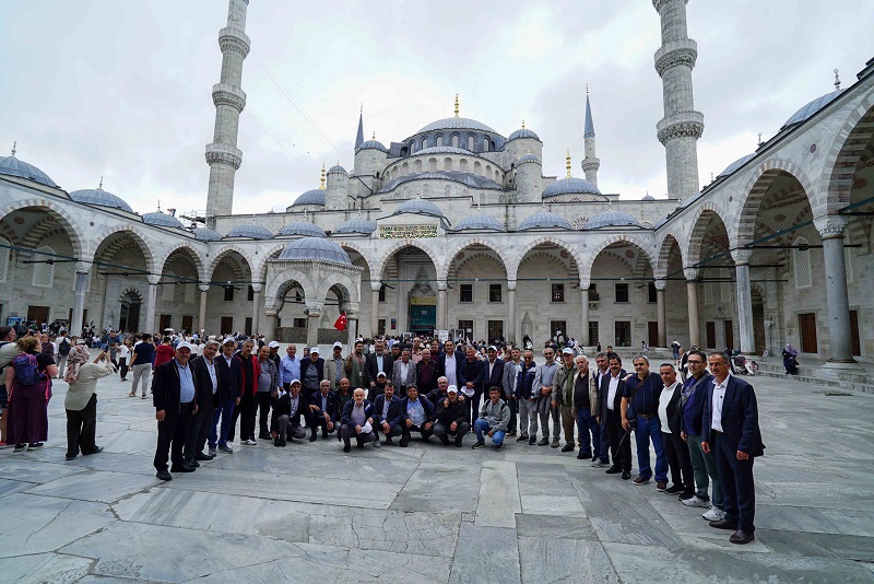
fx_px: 389
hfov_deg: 96.7
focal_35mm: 16
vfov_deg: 73.8
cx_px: 437
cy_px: 292
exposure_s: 1/80
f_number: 9
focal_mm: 16
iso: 100
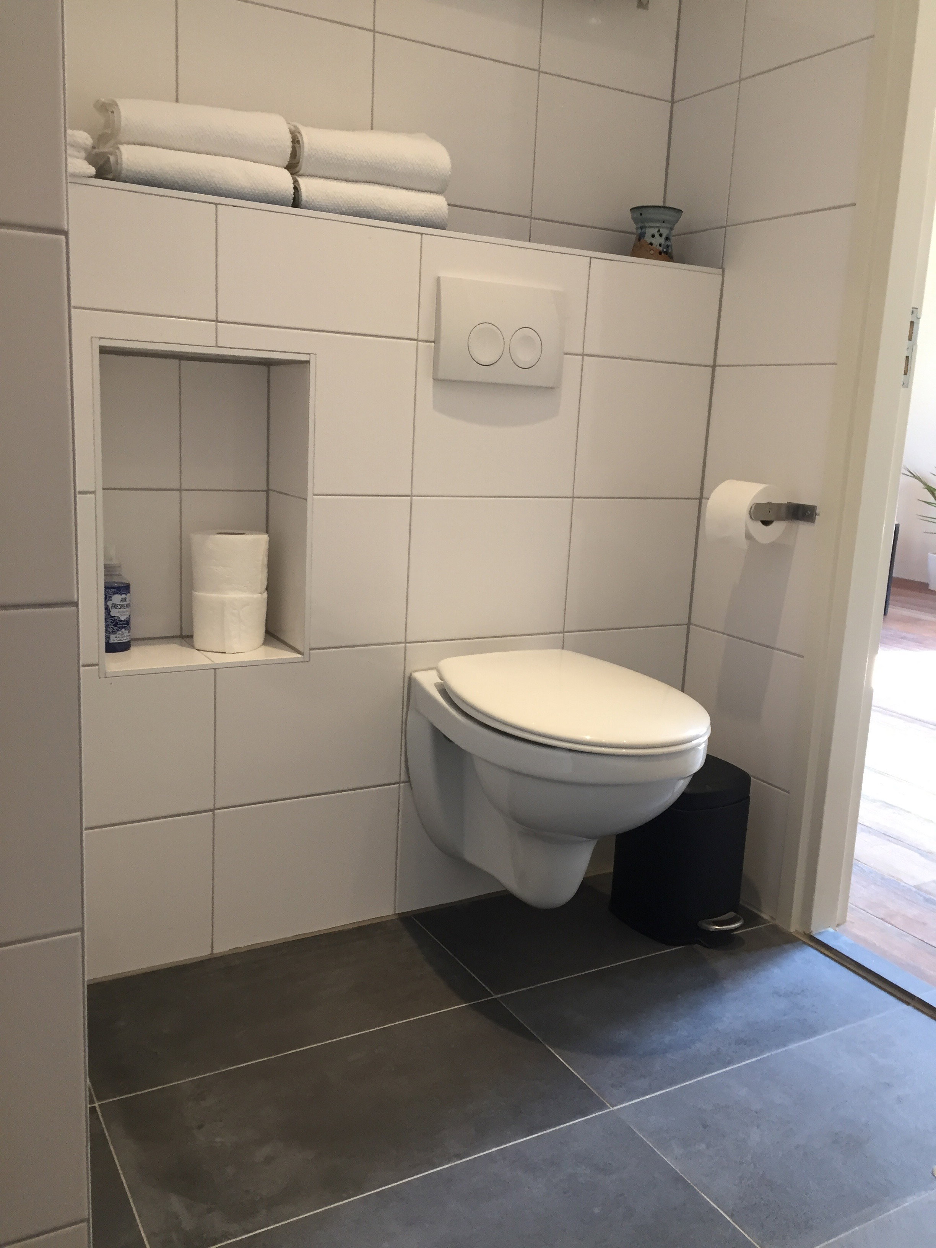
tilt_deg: -11.3
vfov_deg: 61.7
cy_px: 624
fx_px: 1046
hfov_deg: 48.2
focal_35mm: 29
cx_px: 468
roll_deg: -2.2
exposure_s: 1/33
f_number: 2.2
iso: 100
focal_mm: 4.15
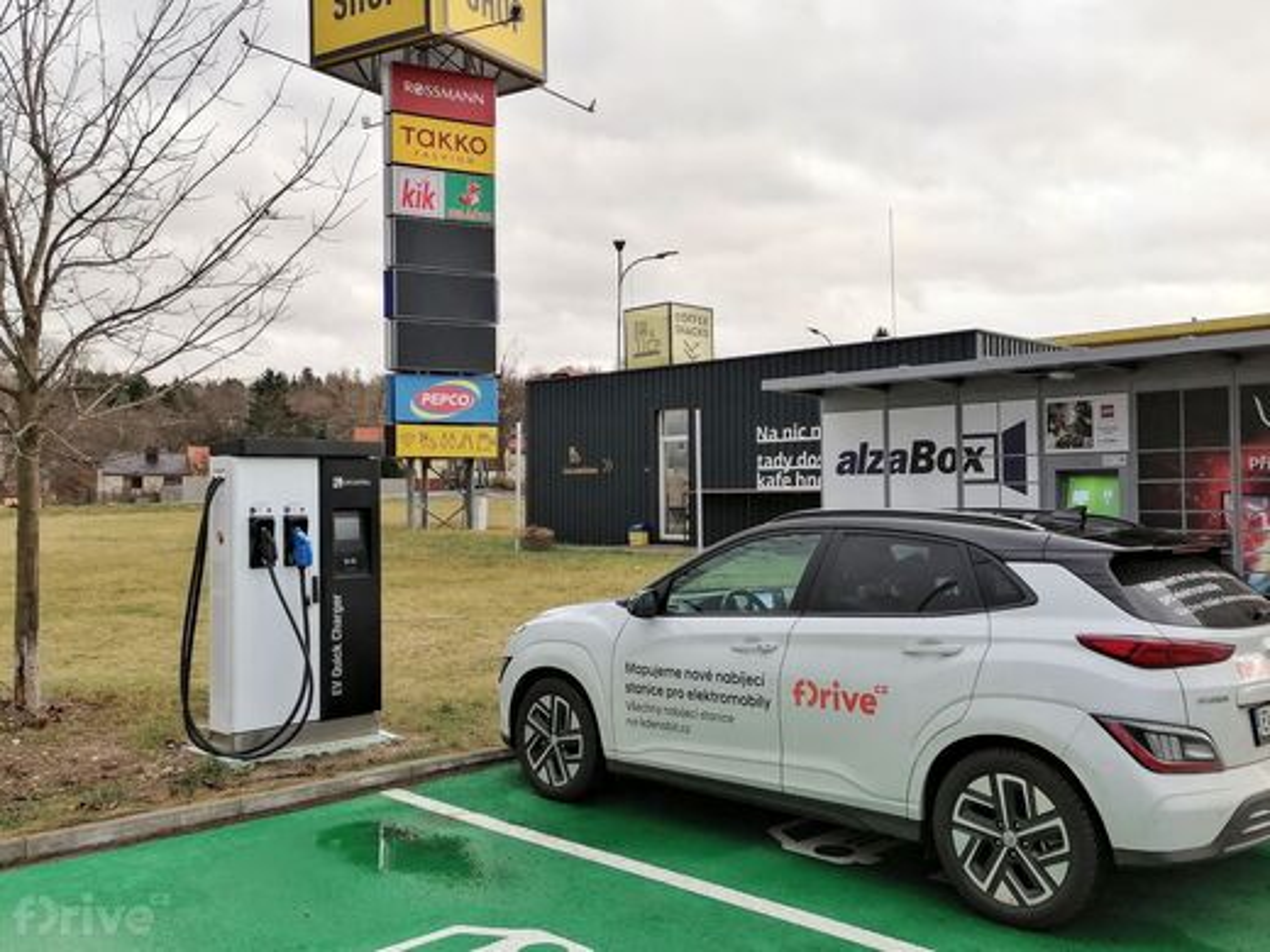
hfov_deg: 54.0
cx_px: 635
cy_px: 476
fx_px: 1247
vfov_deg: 41.8
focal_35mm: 34
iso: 50
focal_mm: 5.3
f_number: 1.8
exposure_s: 1/280
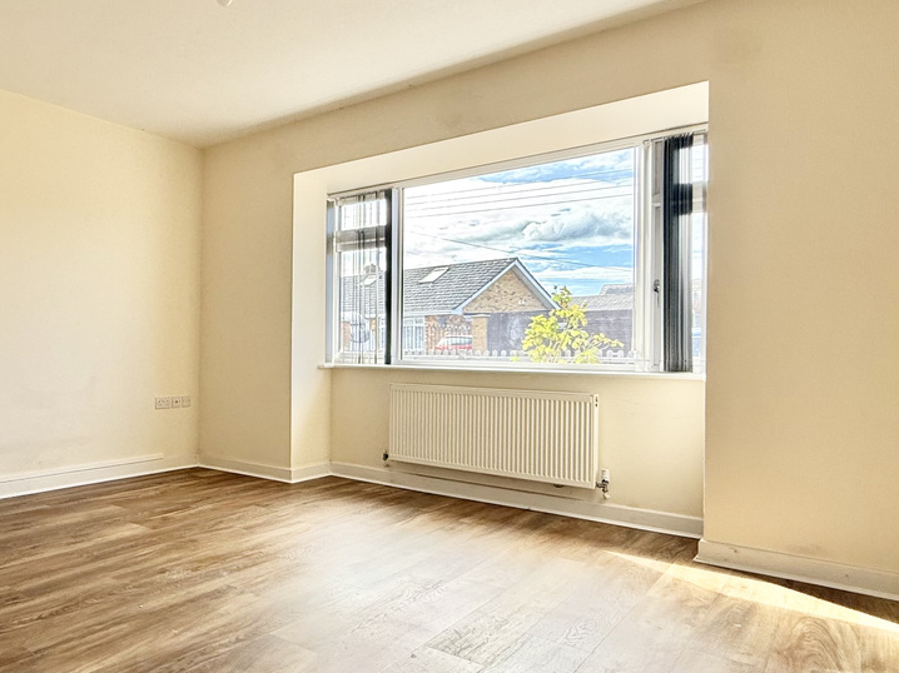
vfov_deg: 53.0
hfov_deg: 62.4
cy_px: 348
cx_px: 197
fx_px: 675
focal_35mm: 26
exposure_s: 1/266
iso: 64
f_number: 2.2
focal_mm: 2.22
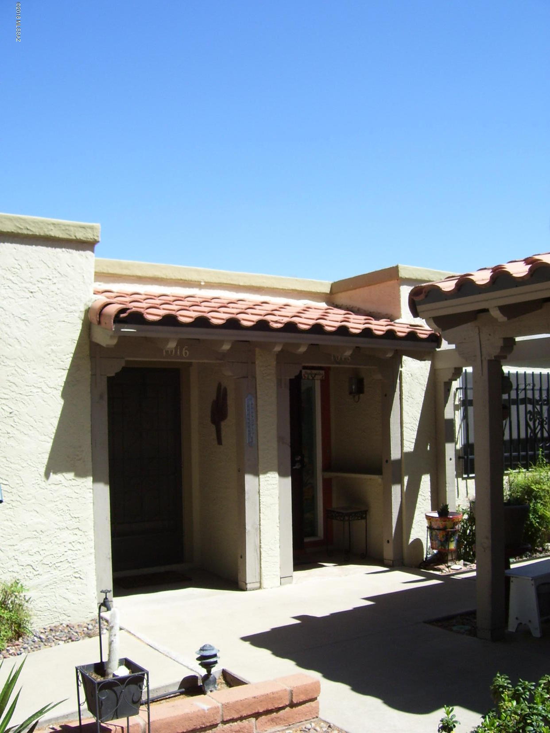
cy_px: 366
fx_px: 763
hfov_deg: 39.7
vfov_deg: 51.4
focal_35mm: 36
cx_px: 275
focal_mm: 6
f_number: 4.8
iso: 80
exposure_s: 1/350
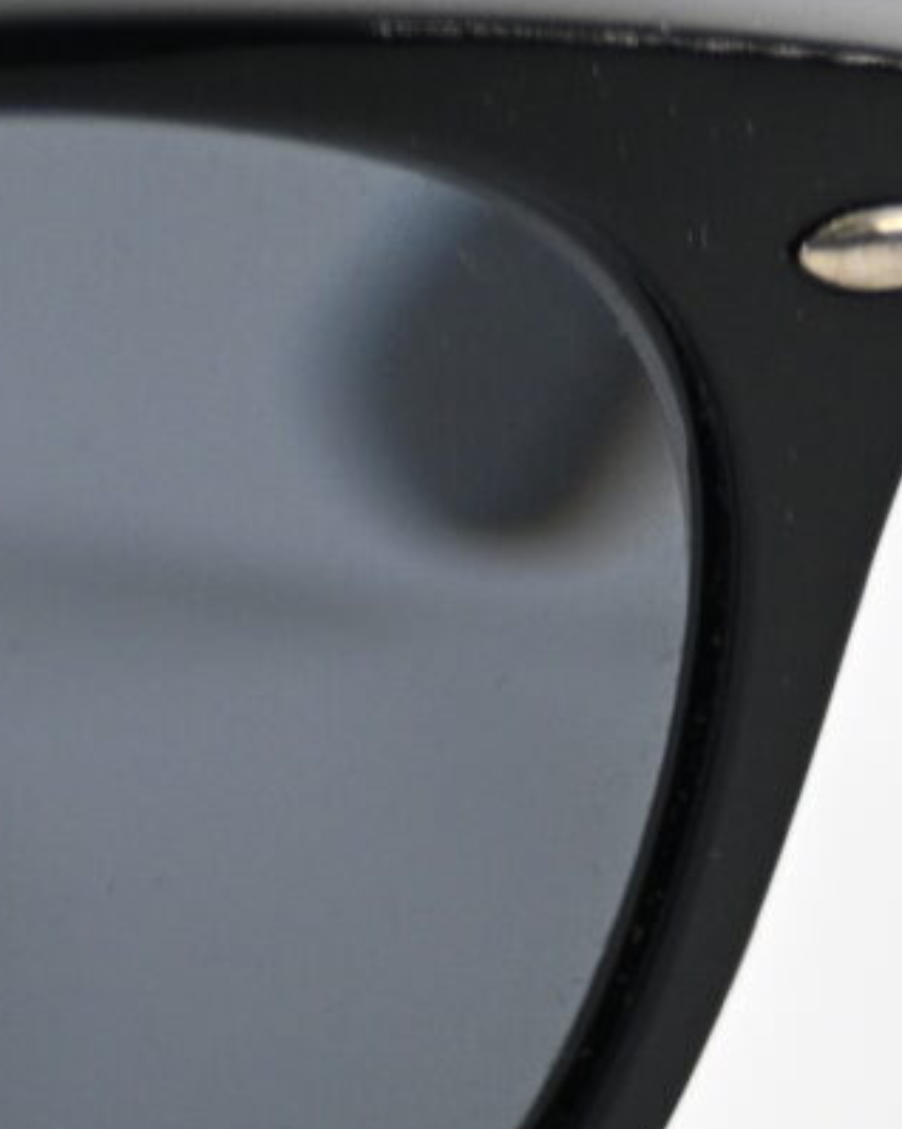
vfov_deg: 4.0
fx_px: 16030
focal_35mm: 480
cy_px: 438
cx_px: -1767
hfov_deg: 3.2
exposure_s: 1/400
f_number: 4.5
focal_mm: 53
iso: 400
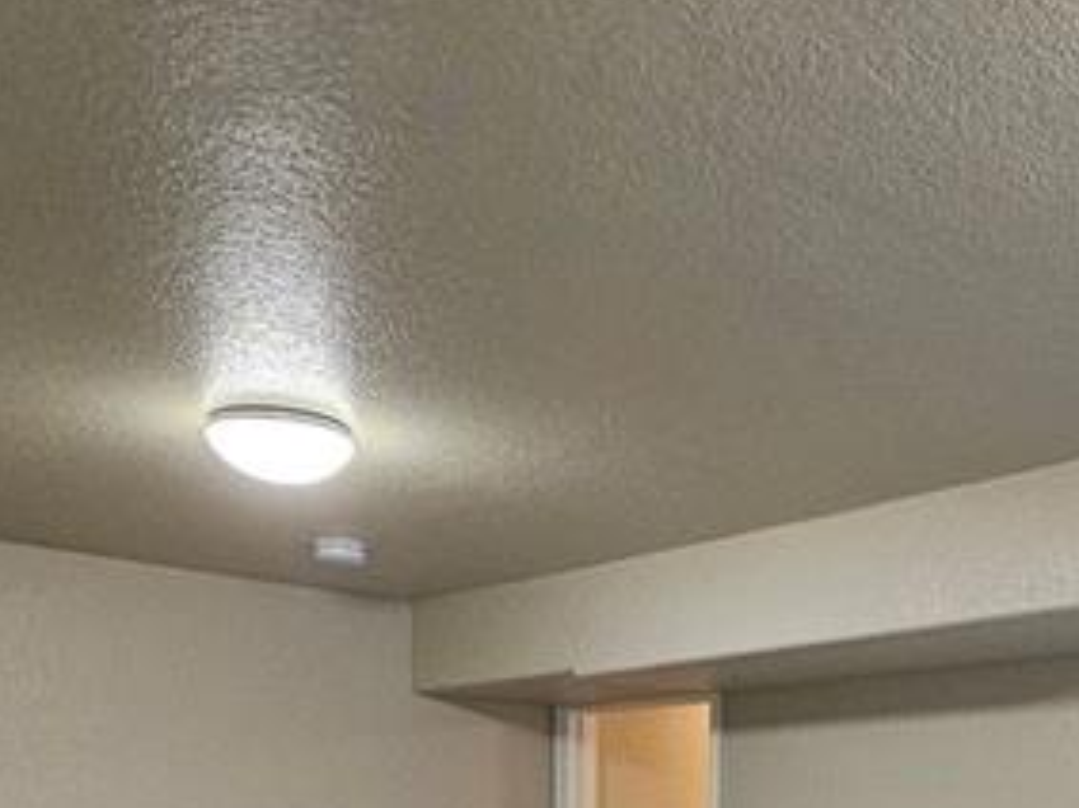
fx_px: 1464
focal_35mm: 47
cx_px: 839
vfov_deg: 25.3
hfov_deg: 39.1
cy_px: 1130
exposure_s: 1/60
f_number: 2.2
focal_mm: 2.2
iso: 320
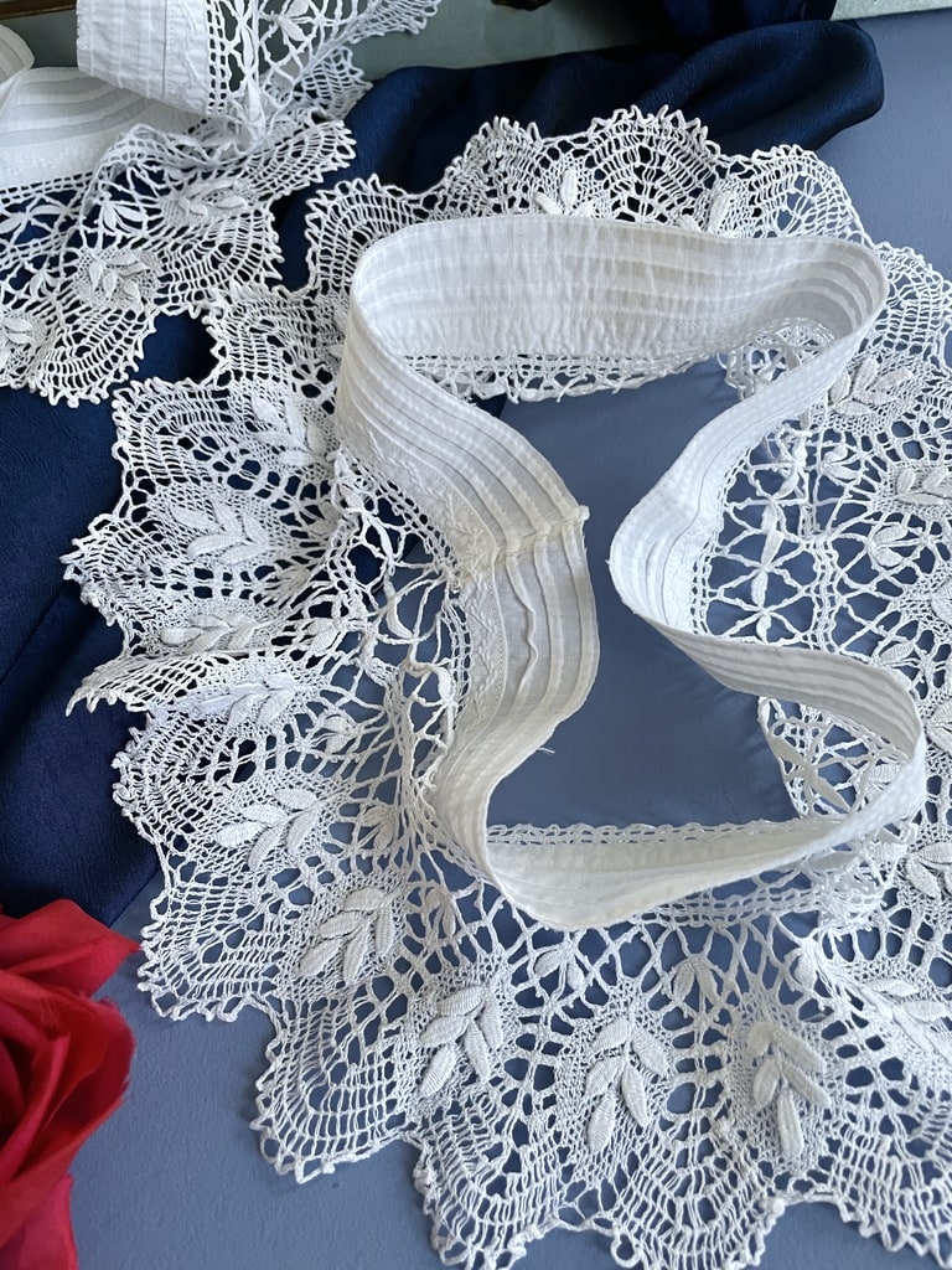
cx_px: 476
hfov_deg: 53.1
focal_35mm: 26
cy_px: 635
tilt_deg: -64.0
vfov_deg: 67.3
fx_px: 953
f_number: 1.6
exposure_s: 1/60
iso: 250
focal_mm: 4.2
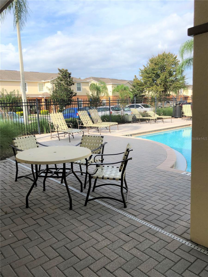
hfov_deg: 49.7
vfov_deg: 63.4
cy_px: 138
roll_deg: +4.2
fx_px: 224
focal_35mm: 28
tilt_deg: -7.9
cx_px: 104
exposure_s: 1/1736
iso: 20
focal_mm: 4
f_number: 1.8
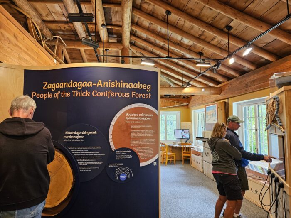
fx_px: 193
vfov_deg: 58.9
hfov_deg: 73.9
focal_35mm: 23
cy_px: 109
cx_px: 146
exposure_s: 1/120
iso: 200
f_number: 1.8
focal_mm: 5.4
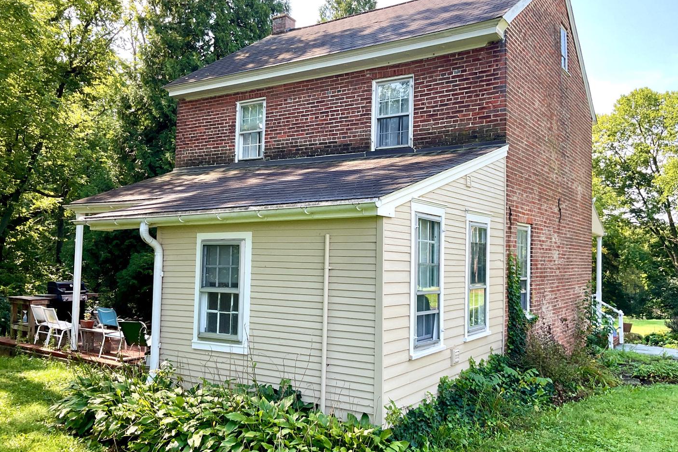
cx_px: 347
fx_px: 584
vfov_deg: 42.3
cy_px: 226
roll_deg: -2.7
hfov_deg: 60.3
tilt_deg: +2.8
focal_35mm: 31
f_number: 1.8
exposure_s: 1/213
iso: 16
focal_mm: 3
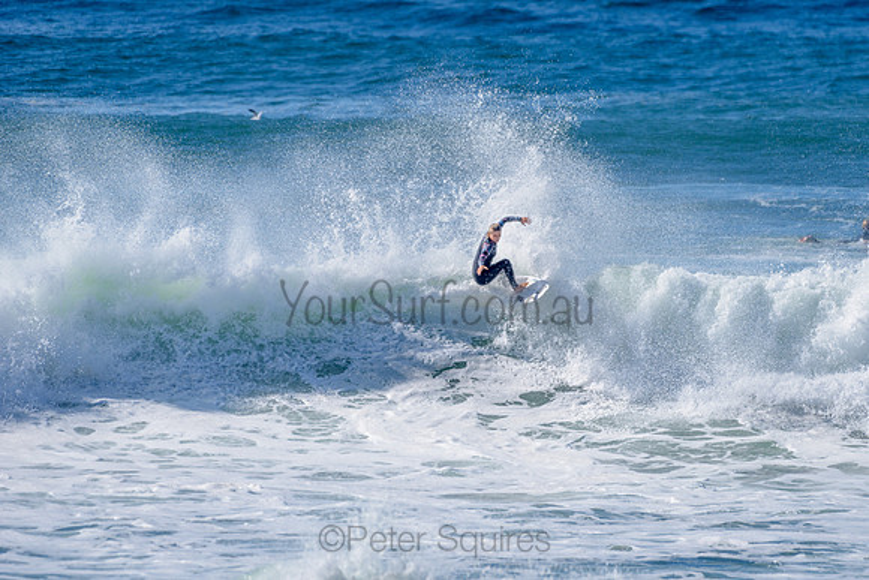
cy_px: 266
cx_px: 477
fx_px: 13359
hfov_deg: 3.7
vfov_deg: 2.5
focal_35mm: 553
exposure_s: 1/2000
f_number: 5.6
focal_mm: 500
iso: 140
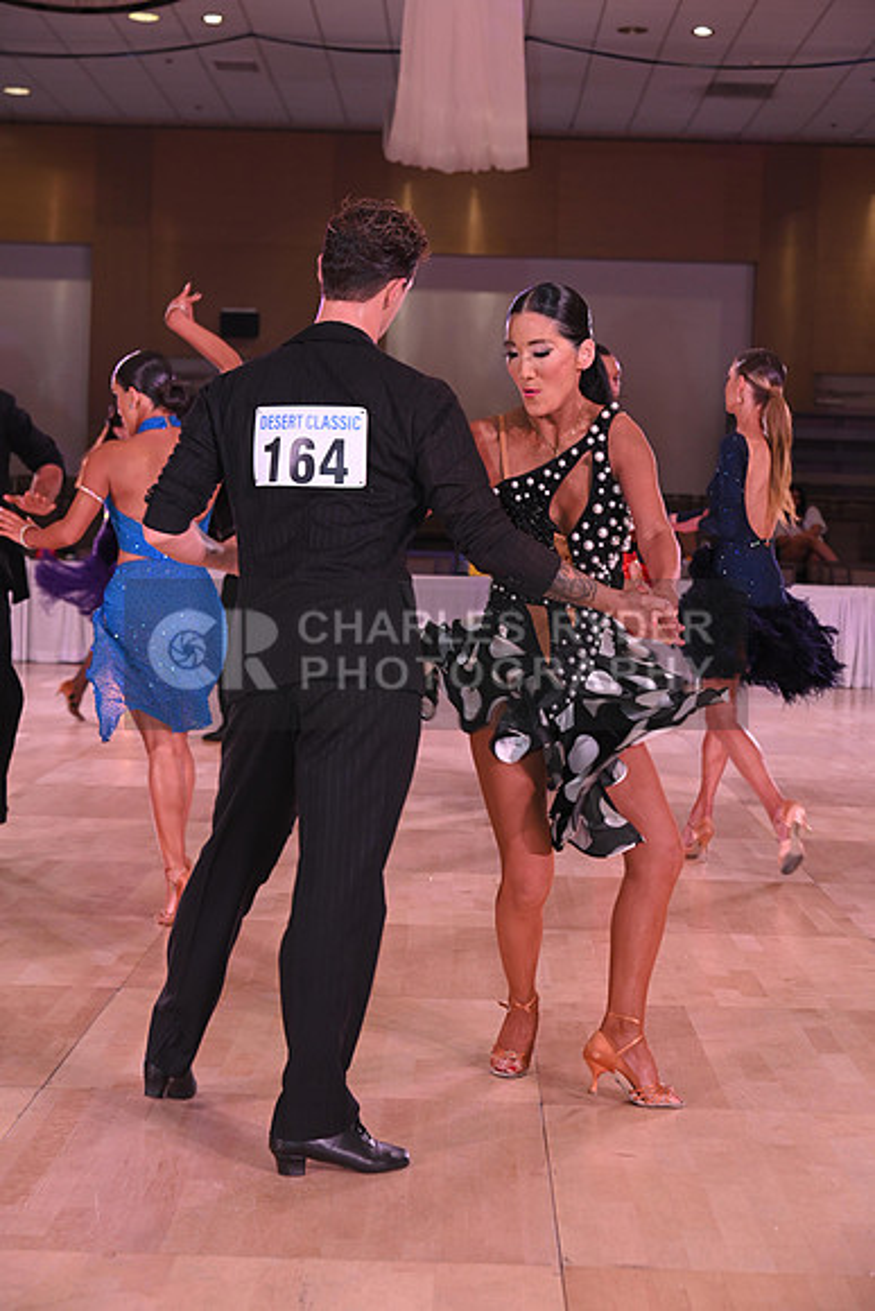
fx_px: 2113
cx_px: 438
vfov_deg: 34.5
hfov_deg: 23.4
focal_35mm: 58
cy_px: 656
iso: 1000
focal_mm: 58
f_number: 5.6
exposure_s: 1/200
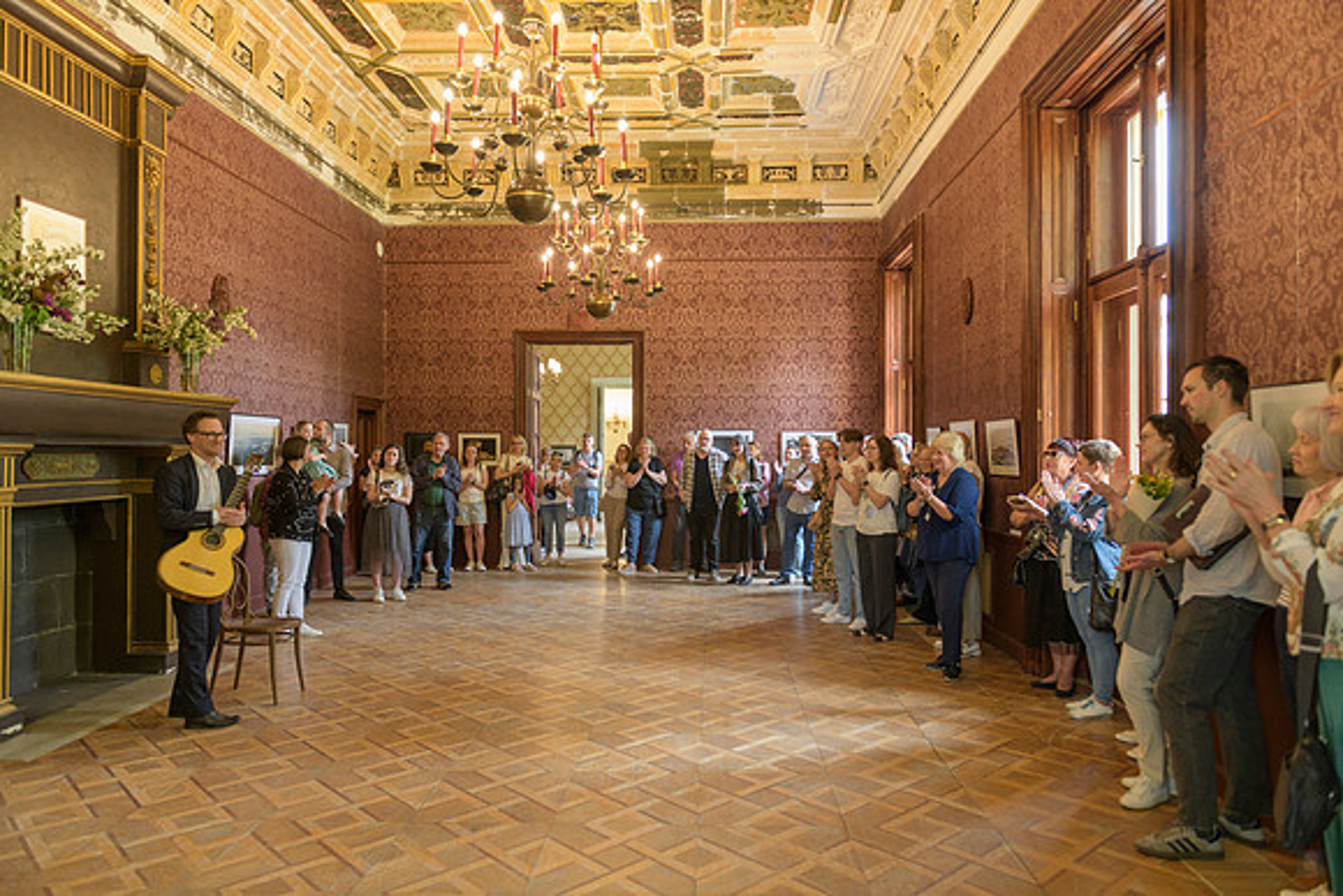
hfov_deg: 73.7
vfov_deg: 53.2
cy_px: 448
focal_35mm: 24
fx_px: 896
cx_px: 672
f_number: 3.5
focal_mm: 24
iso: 900
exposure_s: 1/50
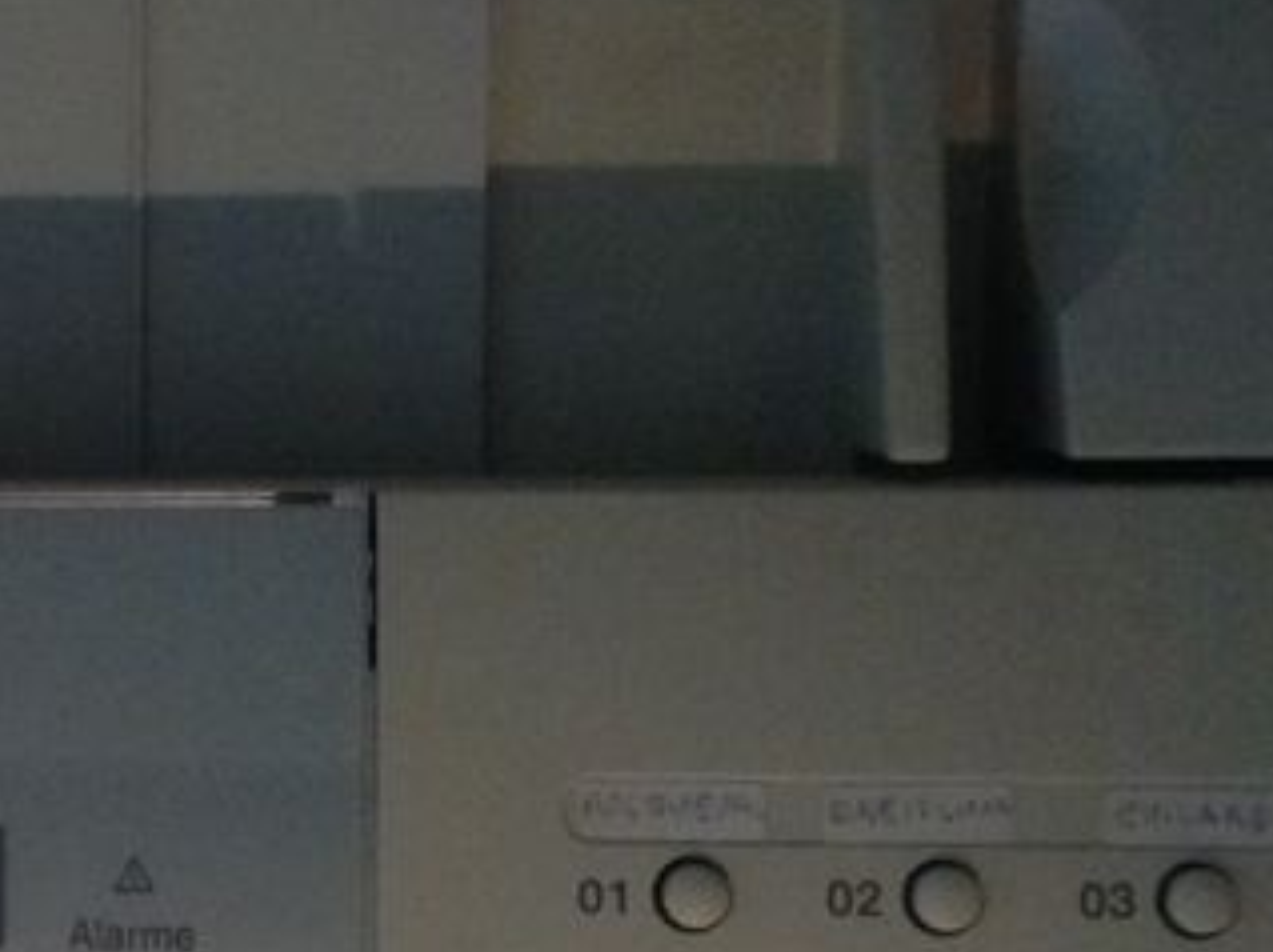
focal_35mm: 110
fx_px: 4042
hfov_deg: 17.1
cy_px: 694
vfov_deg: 13.4
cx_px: -248
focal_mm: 4.28
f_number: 2.4
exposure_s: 1/15
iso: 320
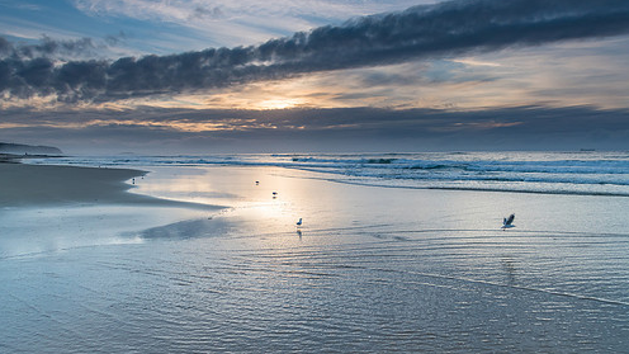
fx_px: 500
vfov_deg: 38.9
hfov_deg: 64.2
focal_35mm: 30
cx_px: 335
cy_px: 171
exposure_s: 1/250
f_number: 6.3
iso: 320
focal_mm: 24
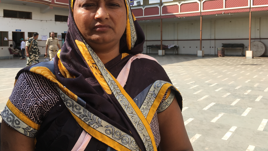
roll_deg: -0.6
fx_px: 242
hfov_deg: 58.0
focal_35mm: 34
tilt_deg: +1.1
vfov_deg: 34.4
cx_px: 125
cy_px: 52
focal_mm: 4.15
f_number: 2.2
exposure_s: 1/630
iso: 25
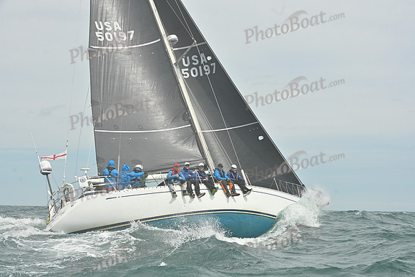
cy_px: 138
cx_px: 208
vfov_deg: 19.5
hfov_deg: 28.8
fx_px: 807
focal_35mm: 70
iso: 320
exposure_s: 1/1250
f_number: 10
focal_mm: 70
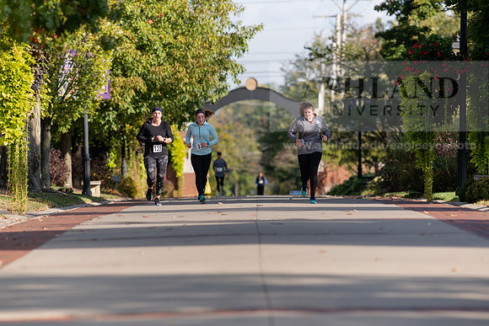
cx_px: 195
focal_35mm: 360
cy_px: 186
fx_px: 4893
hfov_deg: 5.7
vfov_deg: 3.8
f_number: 4.5
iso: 200
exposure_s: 1/800
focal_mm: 300
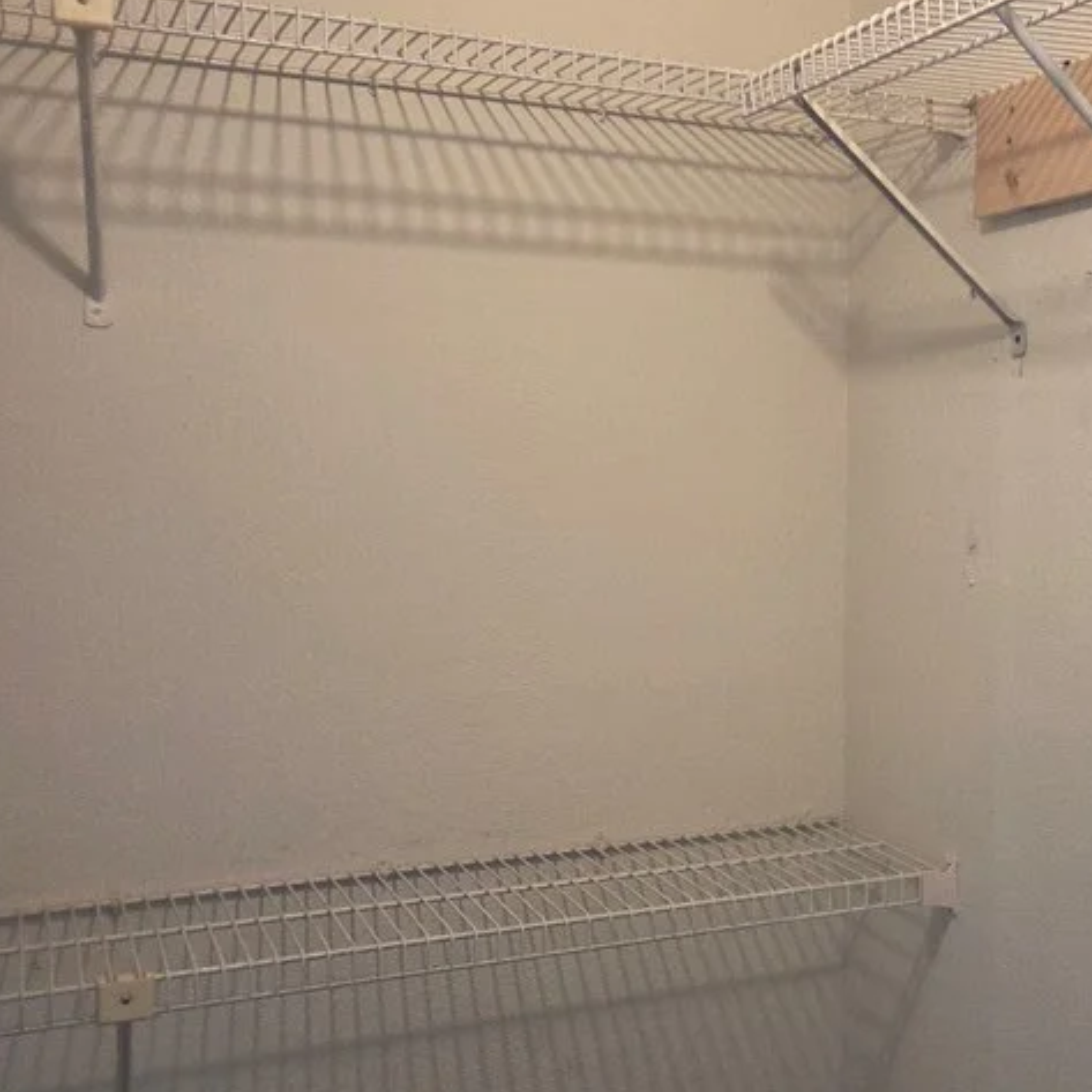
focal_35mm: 44
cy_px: 584
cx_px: 831
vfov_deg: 38.3
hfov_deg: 37.3
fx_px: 1570
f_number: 1.8
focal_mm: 5.4
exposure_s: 1/120
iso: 320
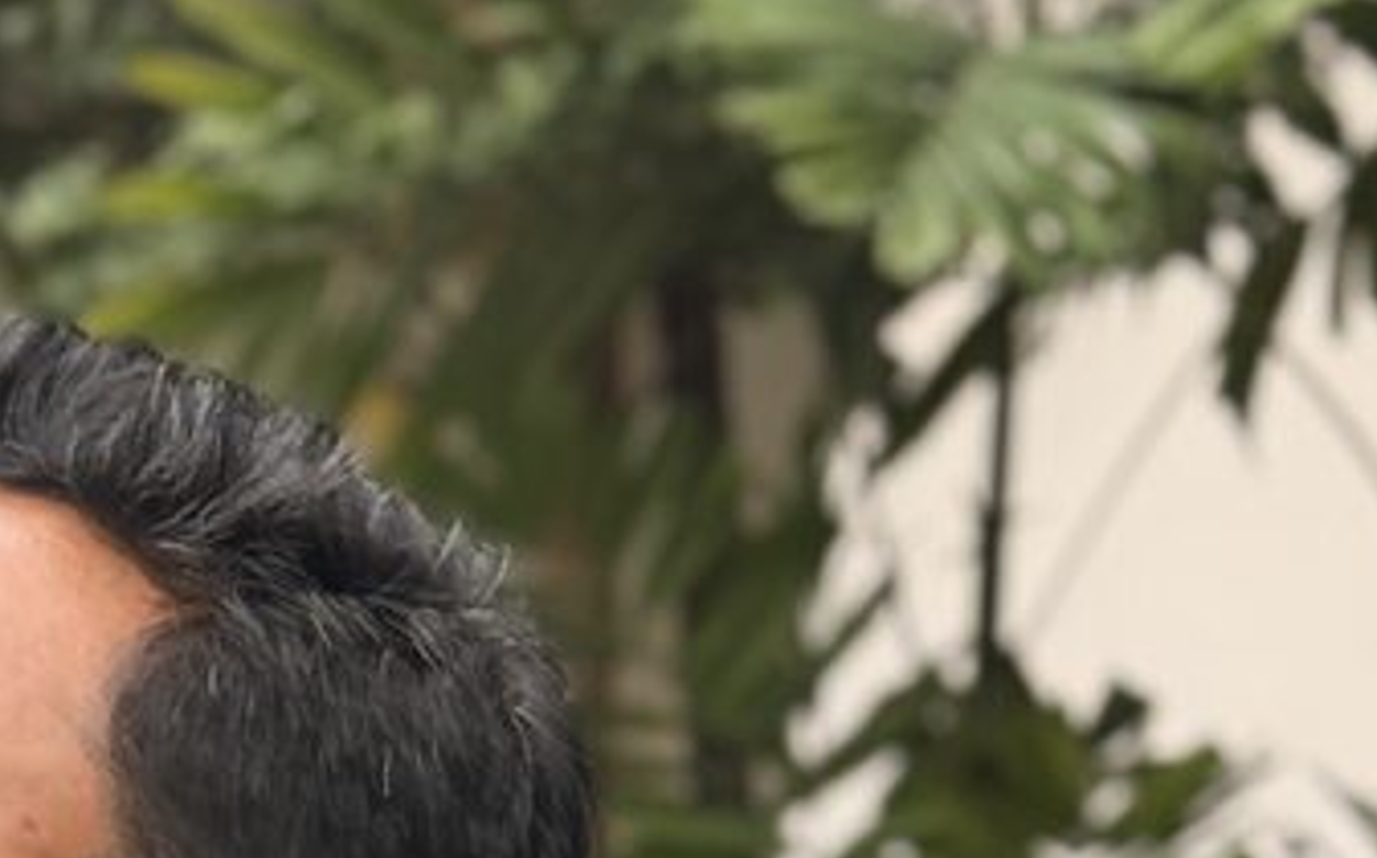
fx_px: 7049
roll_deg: -6.0
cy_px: 1287
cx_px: -337
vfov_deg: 6.9
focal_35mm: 188
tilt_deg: +0.8
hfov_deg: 10.9
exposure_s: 1/288
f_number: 1.78
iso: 80
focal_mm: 6.76
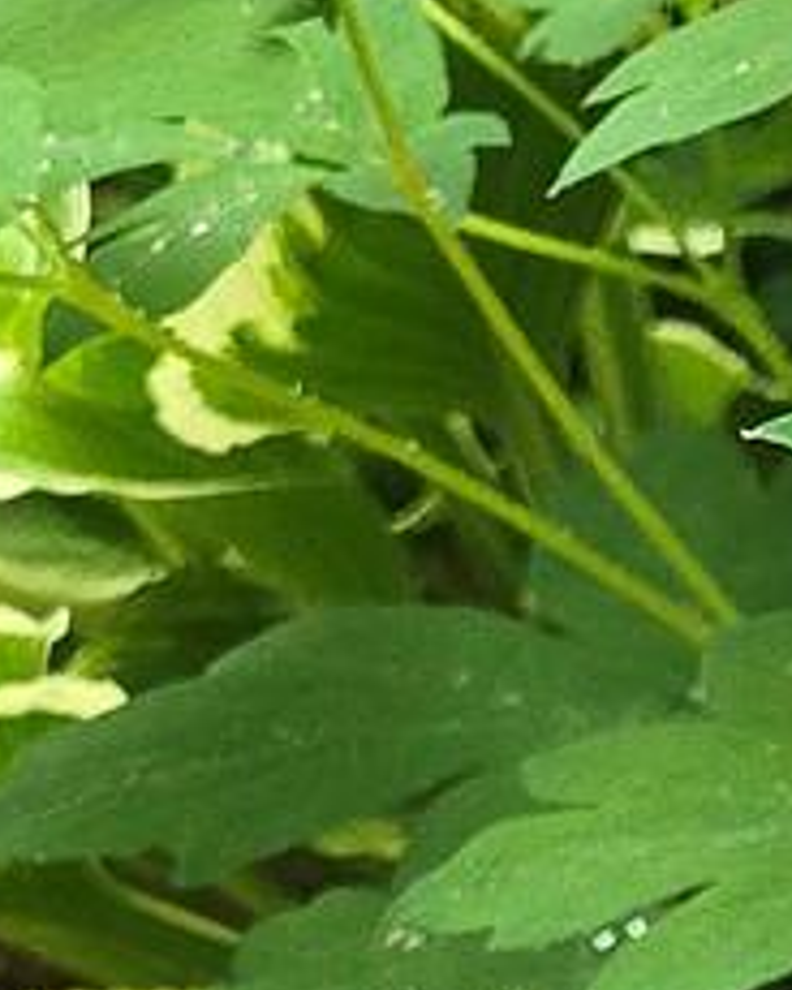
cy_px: 1640
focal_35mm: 200
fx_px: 5860
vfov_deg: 9.3
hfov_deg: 6.4
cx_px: 3078
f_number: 1.7
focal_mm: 6.3
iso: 200
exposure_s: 1/180
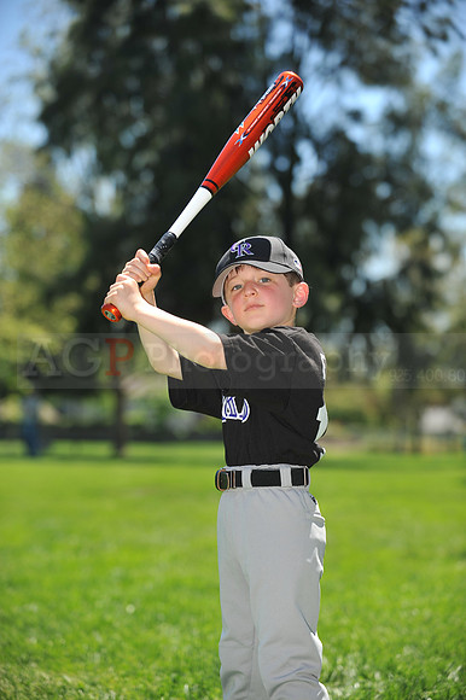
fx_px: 1944
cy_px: 350
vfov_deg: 20.4
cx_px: 233
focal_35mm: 100
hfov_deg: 13.7
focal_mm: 100
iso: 200
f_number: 4
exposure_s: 1/1250
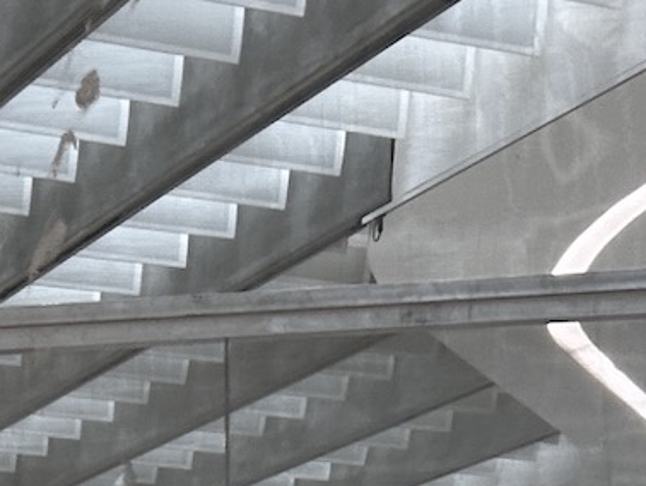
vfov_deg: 10.3
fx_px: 2465
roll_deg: +1.0
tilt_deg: +0.7
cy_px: 1015
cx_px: -89
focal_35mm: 132
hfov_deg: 14.5
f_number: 1.5
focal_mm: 5.7
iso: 80
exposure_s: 1/100
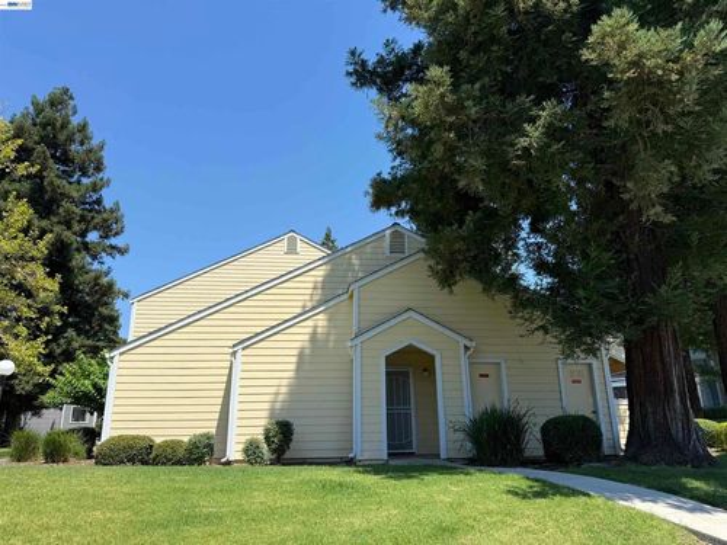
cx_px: 364
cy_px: 272
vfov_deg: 56.8
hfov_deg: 71.6
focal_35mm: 24
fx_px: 504
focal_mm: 6.76
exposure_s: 1/3759
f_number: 1.78
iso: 80
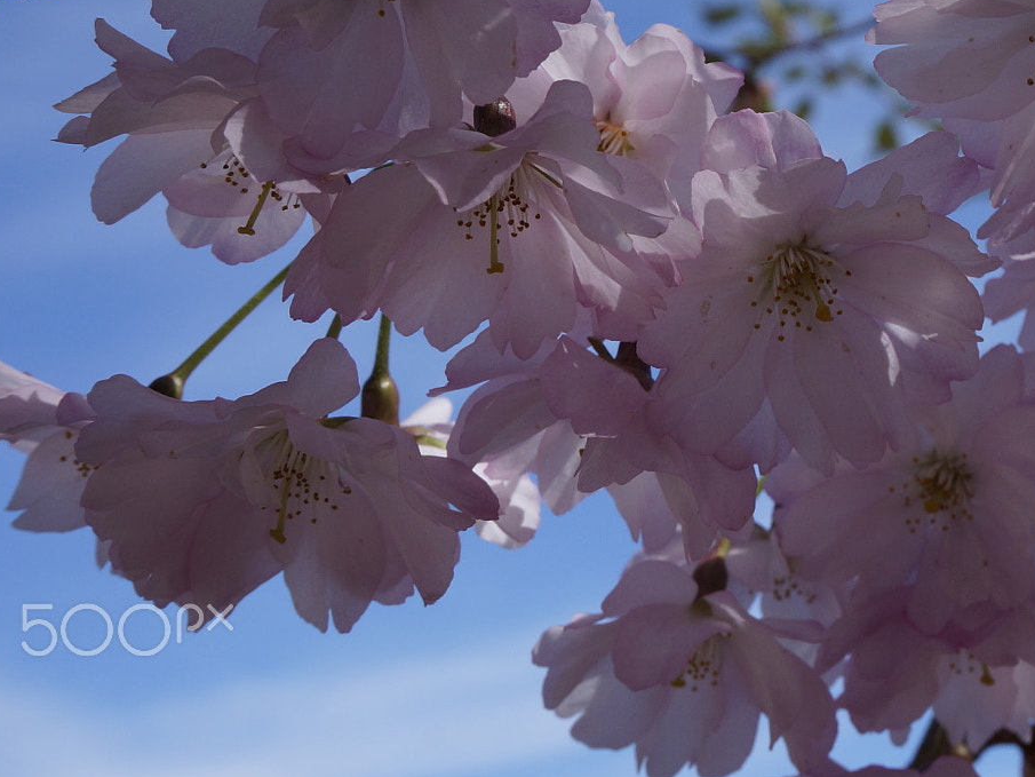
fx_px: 2208
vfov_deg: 19.8
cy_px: 172
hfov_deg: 25.8
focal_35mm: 74
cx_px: 865
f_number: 11
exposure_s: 1/250
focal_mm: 29
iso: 200
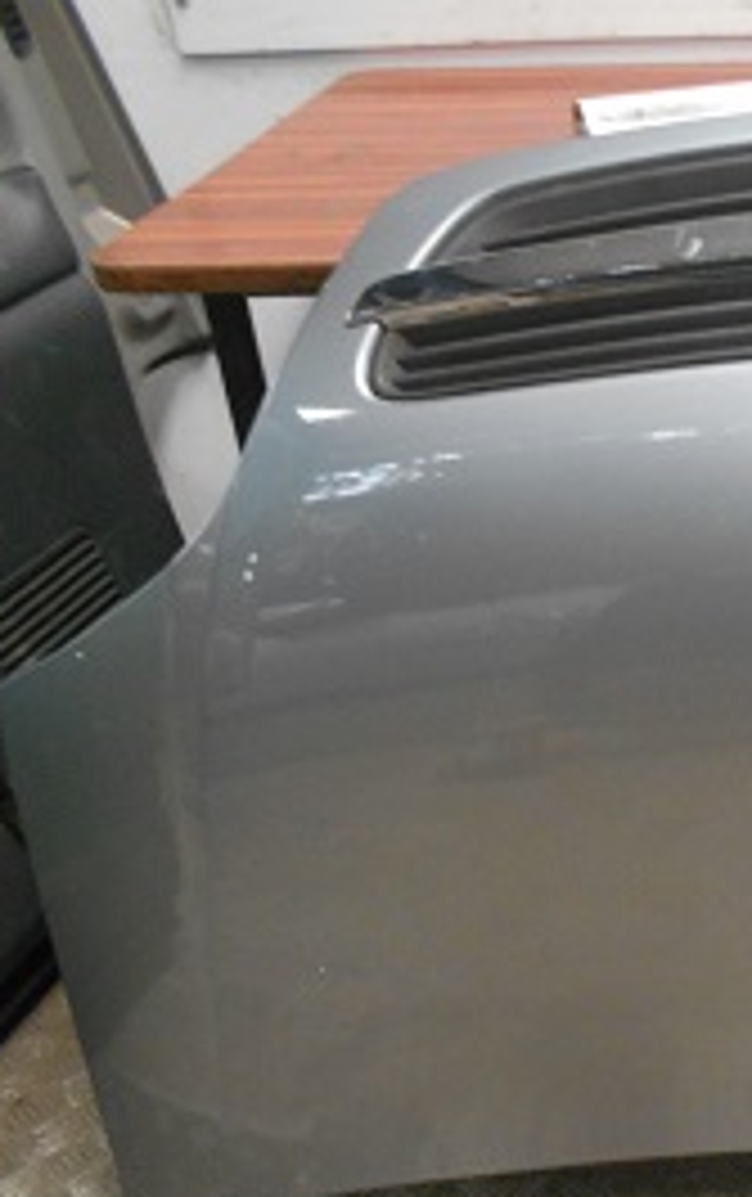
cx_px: 977
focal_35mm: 48
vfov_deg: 41.7
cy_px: 670
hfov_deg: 23.7
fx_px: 1569
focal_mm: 4.6
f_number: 3.2
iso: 400
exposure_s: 1/20
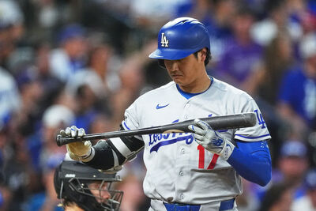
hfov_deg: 2.3
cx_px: 158
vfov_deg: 1.5
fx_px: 7902
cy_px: 106
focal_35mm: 900
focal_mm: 600
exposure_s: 1/2000
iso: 5000
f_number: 4
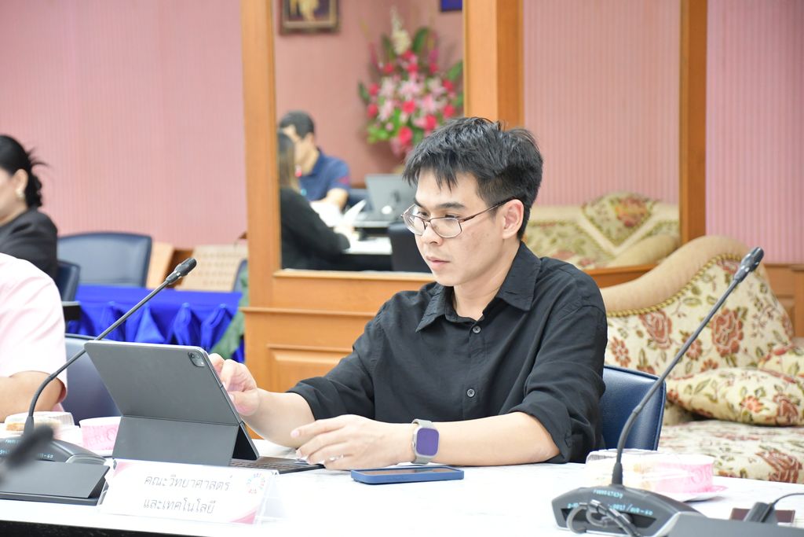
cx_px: 402
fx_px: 3015
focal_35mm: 135
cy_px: 268
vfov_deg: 10.2
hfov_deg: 15.2
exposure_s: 1/100
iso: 3200
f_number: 5.3
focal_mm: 90
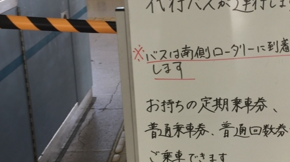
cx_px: 214
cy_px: 81
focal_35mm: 64
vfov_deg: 18.8
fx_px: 492
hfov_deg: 32.3
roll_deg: +1.1
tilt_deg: -14.1
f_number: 2.2
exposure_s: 1/60
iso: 32
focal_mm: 4.15
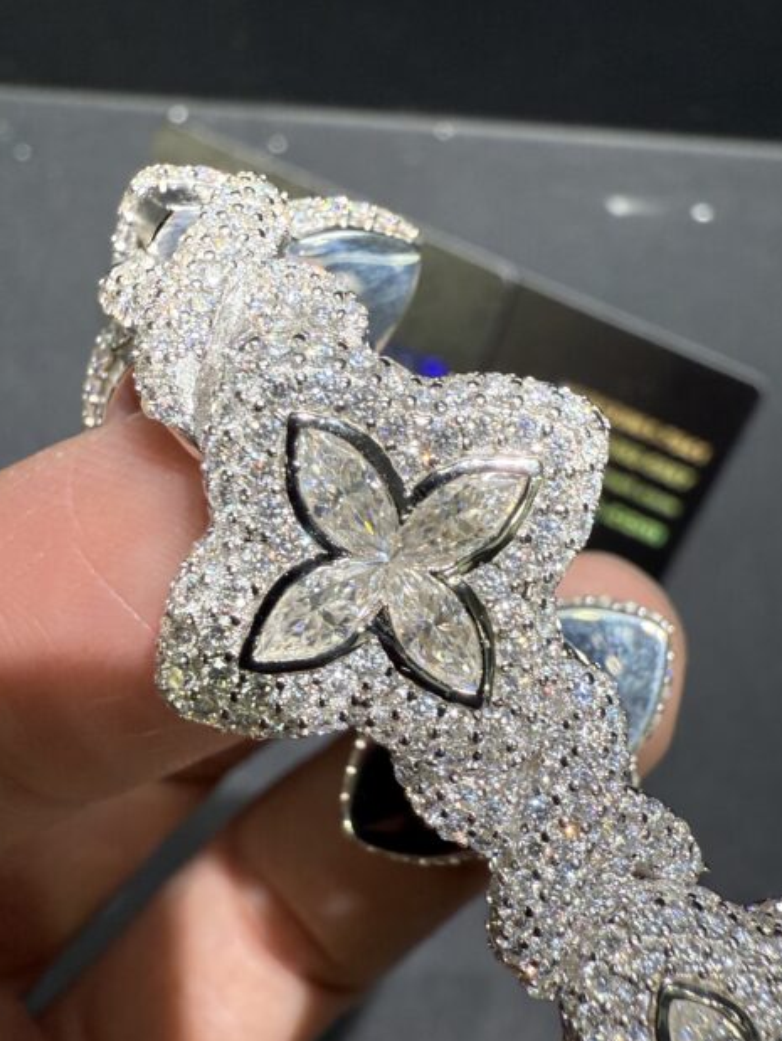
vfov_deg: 58.3
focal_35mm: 31
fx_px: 933
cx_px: 397
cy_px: 562
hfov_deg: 45.5
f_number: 2.2
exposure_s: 1/100
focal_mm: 2.22
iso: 80
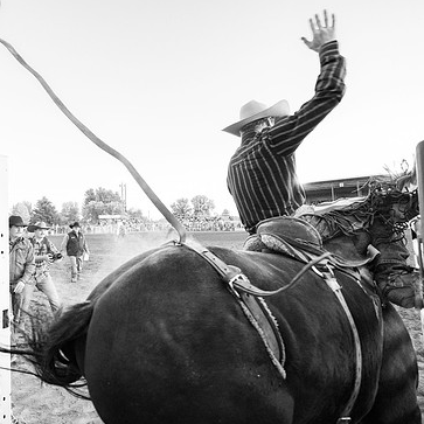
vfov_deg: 77.7
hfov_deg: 76.7
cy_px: 212
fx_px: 263
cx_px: 168
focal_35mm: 19
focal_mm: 14
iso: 4000
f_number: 4
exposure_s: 1/500
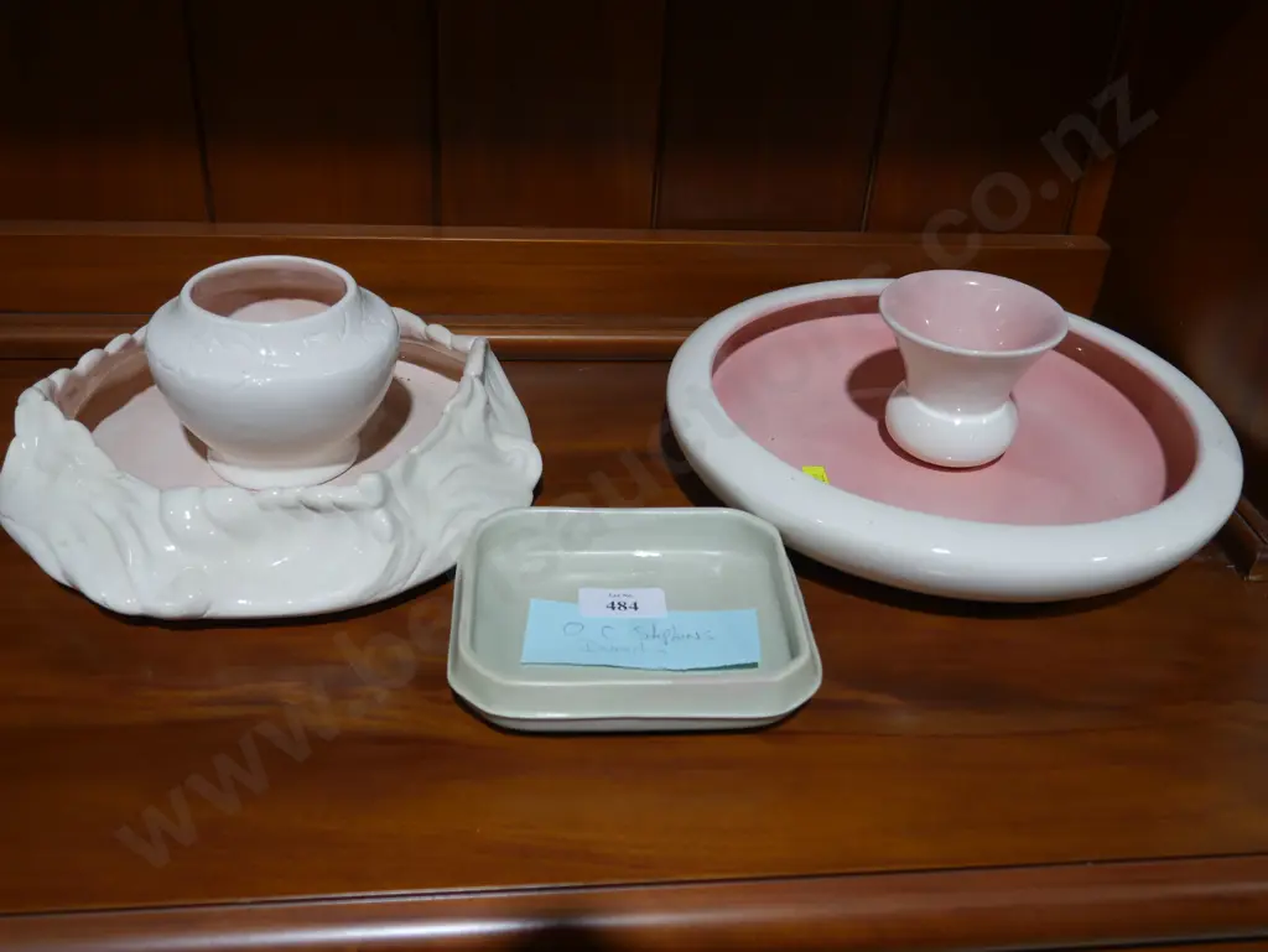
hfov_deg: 53.9
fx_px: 1246
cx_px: 634
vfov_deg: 41.8
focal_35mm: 34
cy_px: 476
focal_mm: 17
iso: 200
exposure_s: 1/60
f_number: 4
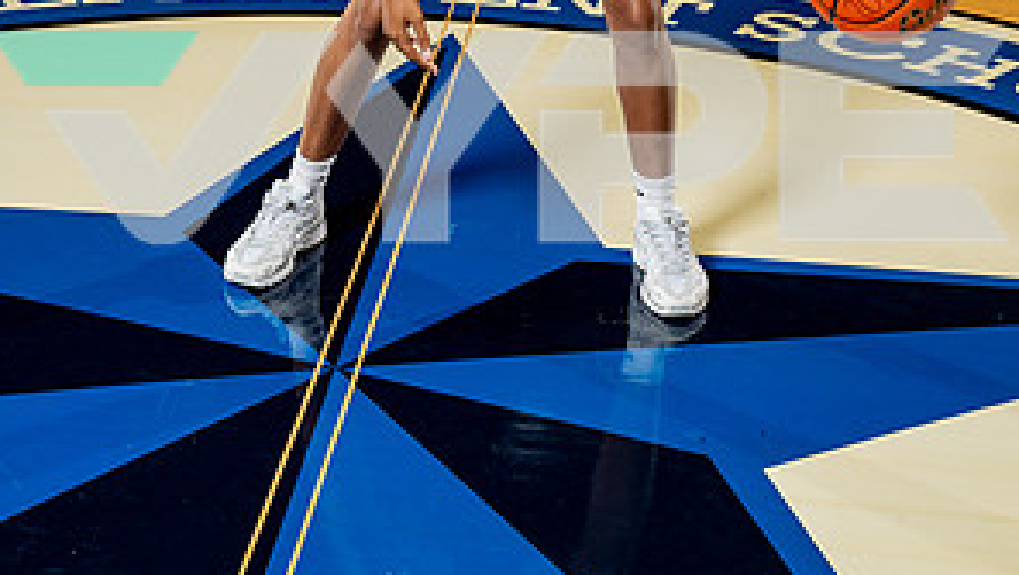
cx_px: 506
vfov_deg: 15.0
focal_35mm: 78
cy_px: -103
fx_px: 2109
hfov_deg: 27.2
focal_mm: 49
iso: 640
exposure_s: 1/250
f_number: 5.6
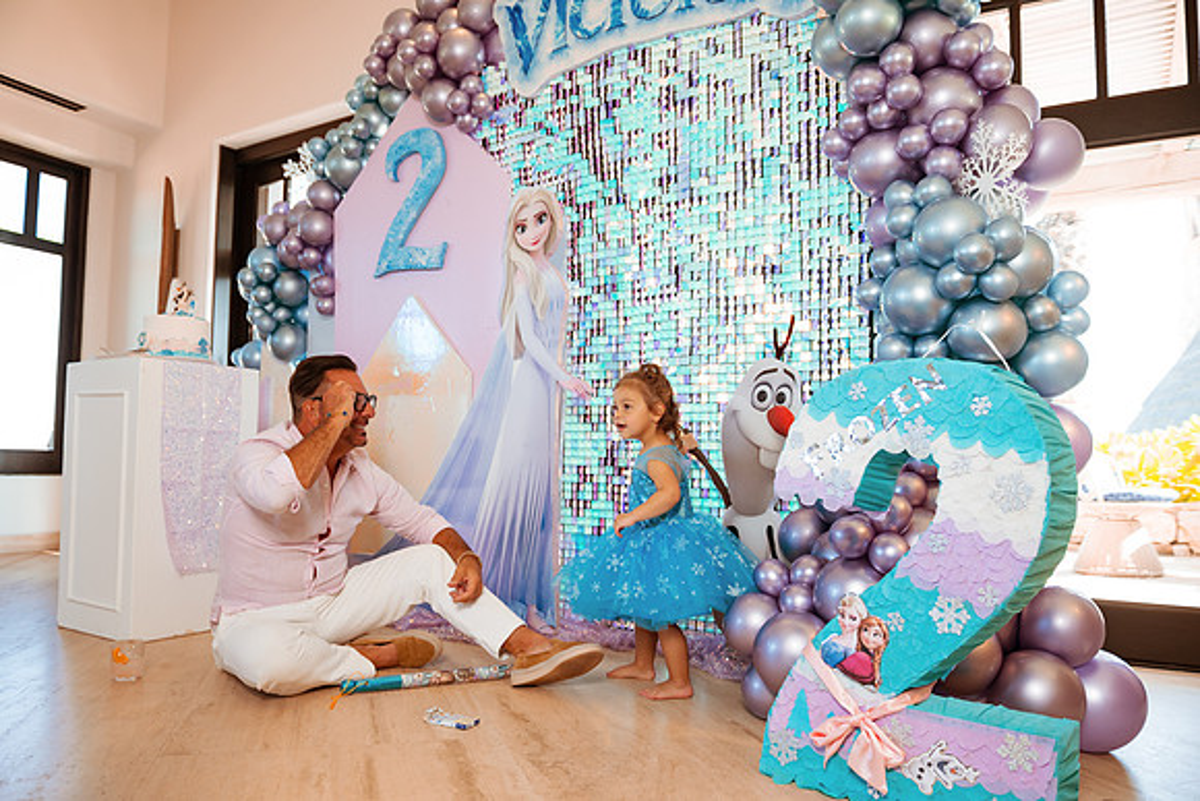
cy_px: 424
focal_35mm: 25
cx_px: 565
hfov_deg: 70.6
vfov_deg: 50.6
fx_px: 847
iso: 800
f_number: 3.5
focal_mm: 24
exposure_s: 1/400
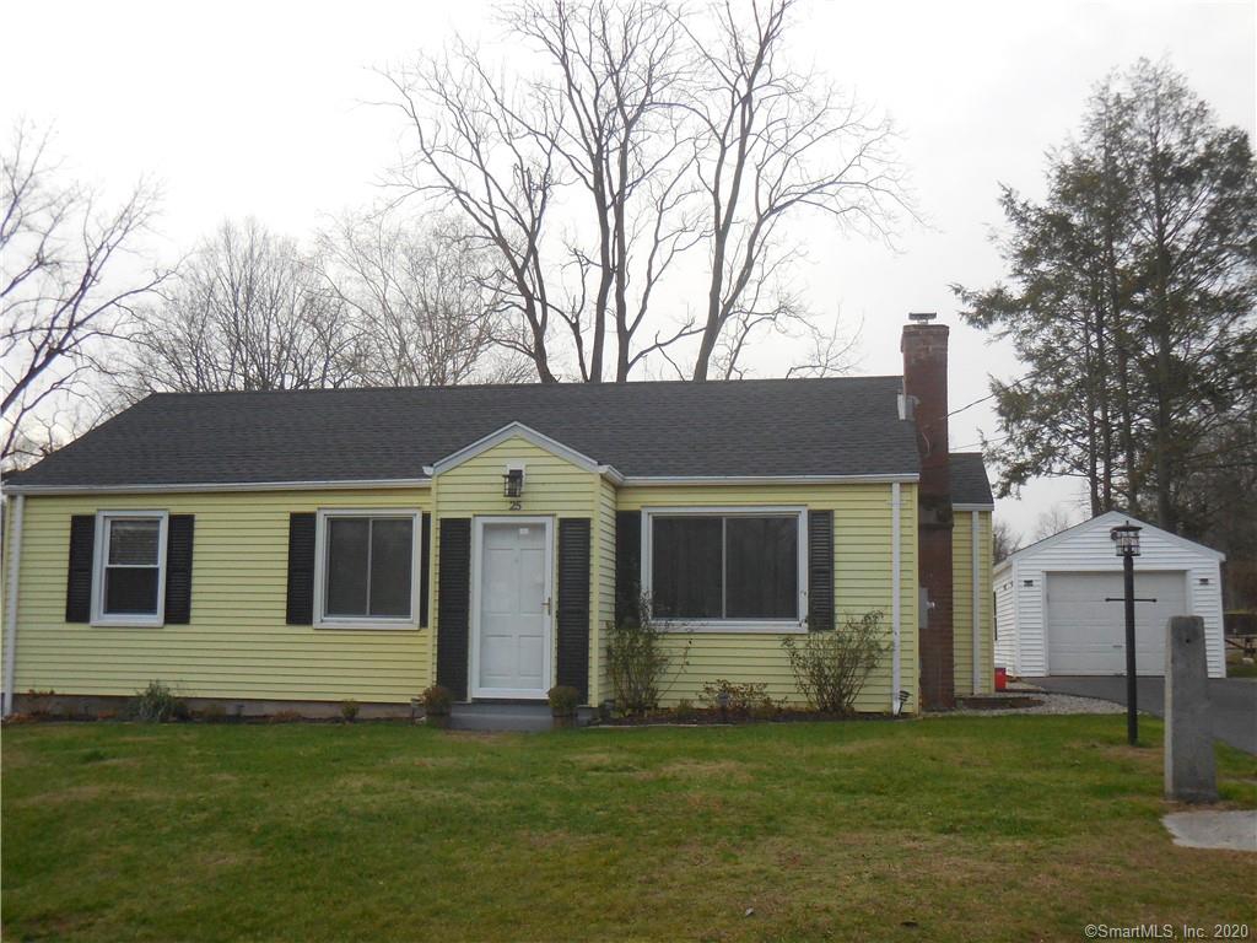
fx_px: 1416
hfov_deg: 47.9
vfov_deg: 36.8
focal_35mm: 39
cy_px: 472
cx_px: 628
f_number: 3.9
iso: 400
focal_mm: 7
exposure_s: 1/1000
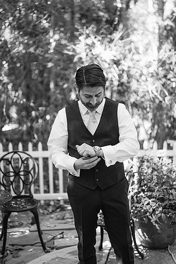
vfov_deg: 39.6
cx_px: 88
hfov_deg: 26.9
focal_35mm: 50
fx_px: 367
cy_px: 132
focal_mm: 50
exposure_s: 1/125
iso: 100
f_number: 1.8
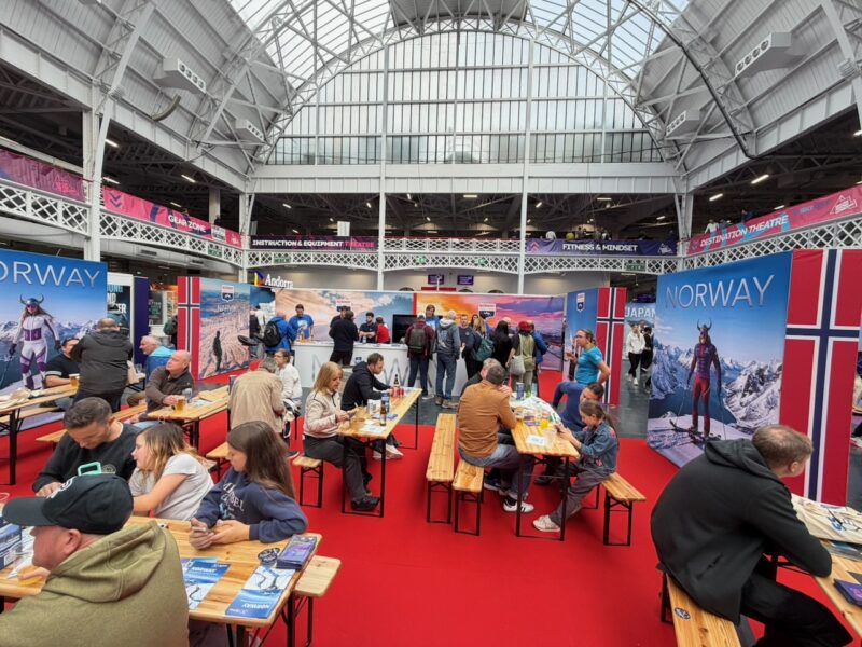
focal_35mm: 14
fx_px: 349
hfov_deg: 102.1
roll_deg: -0.9
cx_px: 431
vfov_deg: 85.7
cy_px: 324
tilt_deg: -2.3
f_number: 2.2
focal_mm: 2.22
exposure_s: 1/136
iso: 40
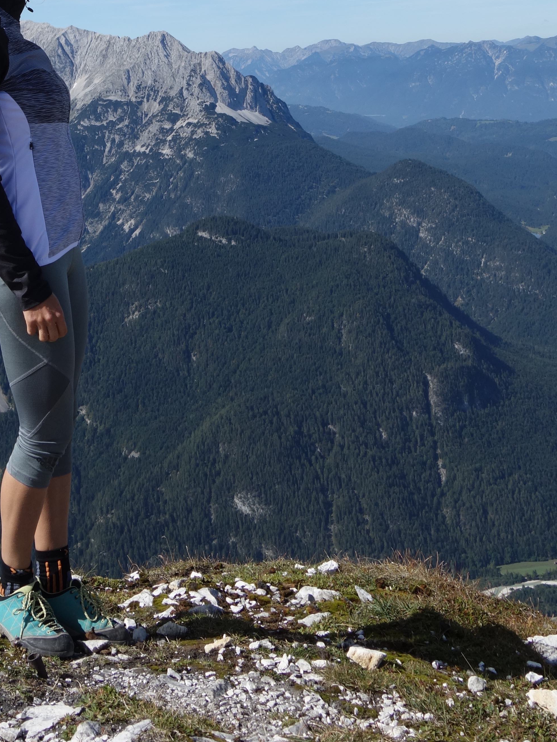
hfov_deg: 25.6
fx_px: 1202
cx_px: 110
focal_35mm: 56
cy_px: 51
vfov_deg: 32.4
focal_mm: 10.4
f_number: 5.6
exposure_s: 1/640
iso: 125
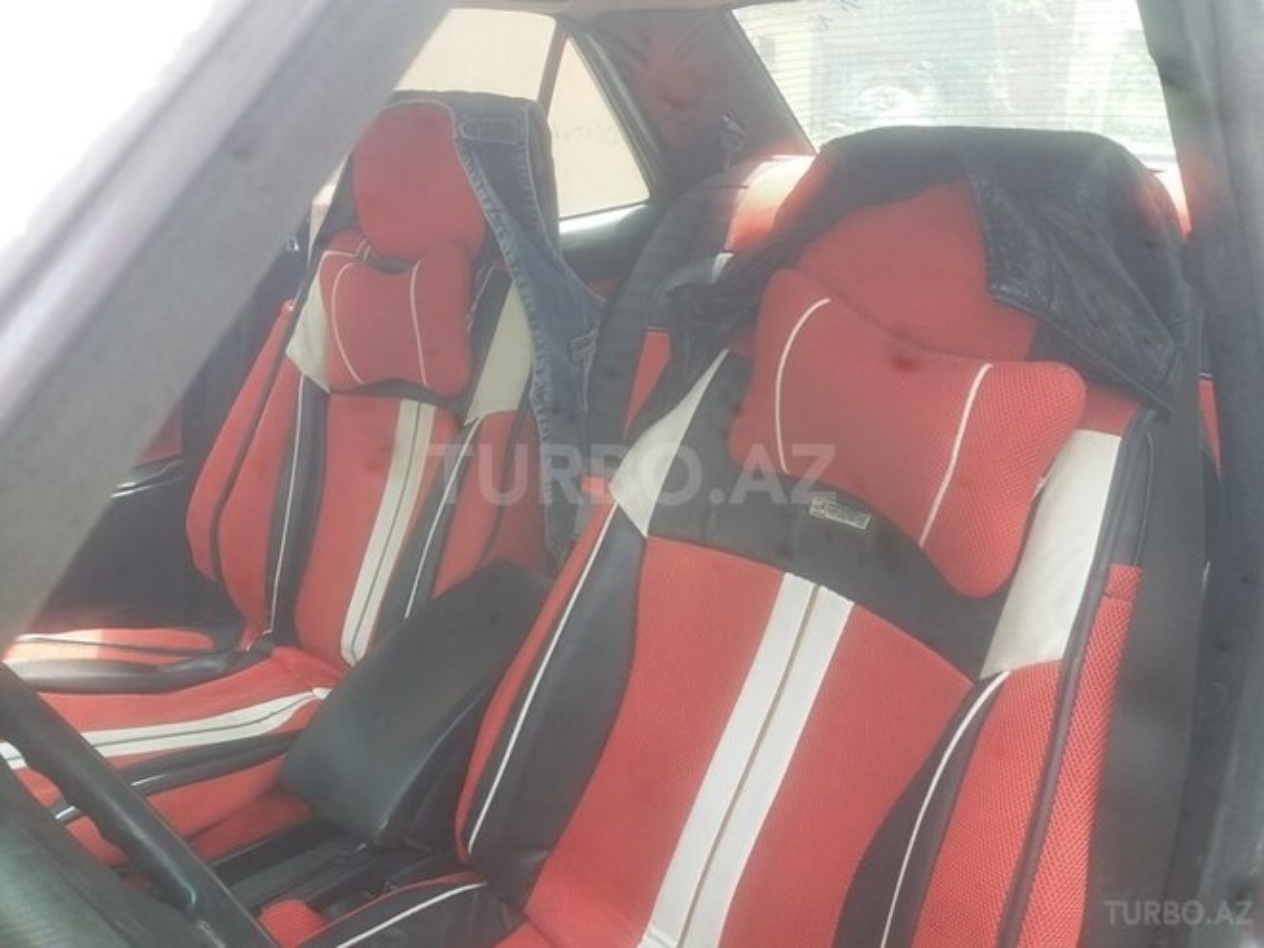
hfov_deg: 65.3
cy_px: 474
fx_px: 986
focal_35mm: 27
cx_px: 632
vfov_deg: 51.4
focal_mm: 3.7
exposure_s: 1/100
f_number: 1.9
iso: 50
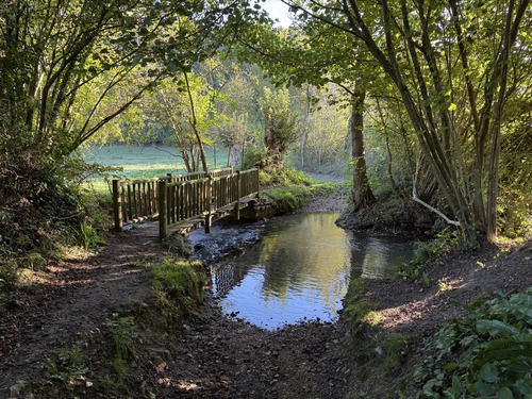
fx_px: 369
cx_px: 266
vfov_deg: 56.8
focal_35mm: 24
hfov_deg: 71.6
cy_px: 200
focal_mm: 6.76
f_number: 1.78
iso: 100
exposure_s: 1/121
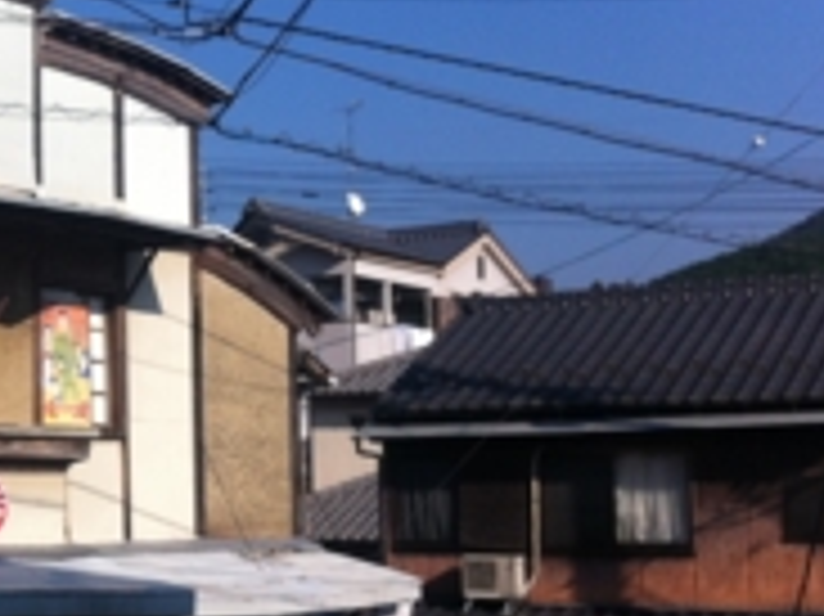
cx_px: -131
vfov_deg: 17.1
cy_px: 324
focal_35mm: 86
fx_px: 2046
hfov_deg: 21.4
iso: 80
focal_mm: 3.85
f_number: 2.8
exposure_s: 1/1588
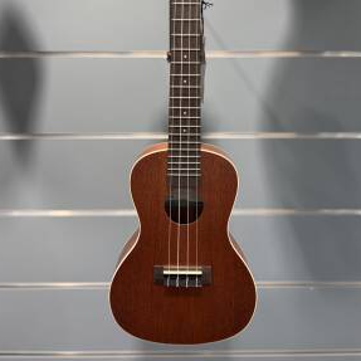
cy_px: 131
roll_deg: +0.5
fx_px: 378
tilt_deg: -9.2
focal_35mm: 32
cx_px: 181
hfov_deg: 51.1
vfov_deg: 50.5
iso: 160
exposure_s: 1/120
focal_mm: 5.96
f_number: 1.6
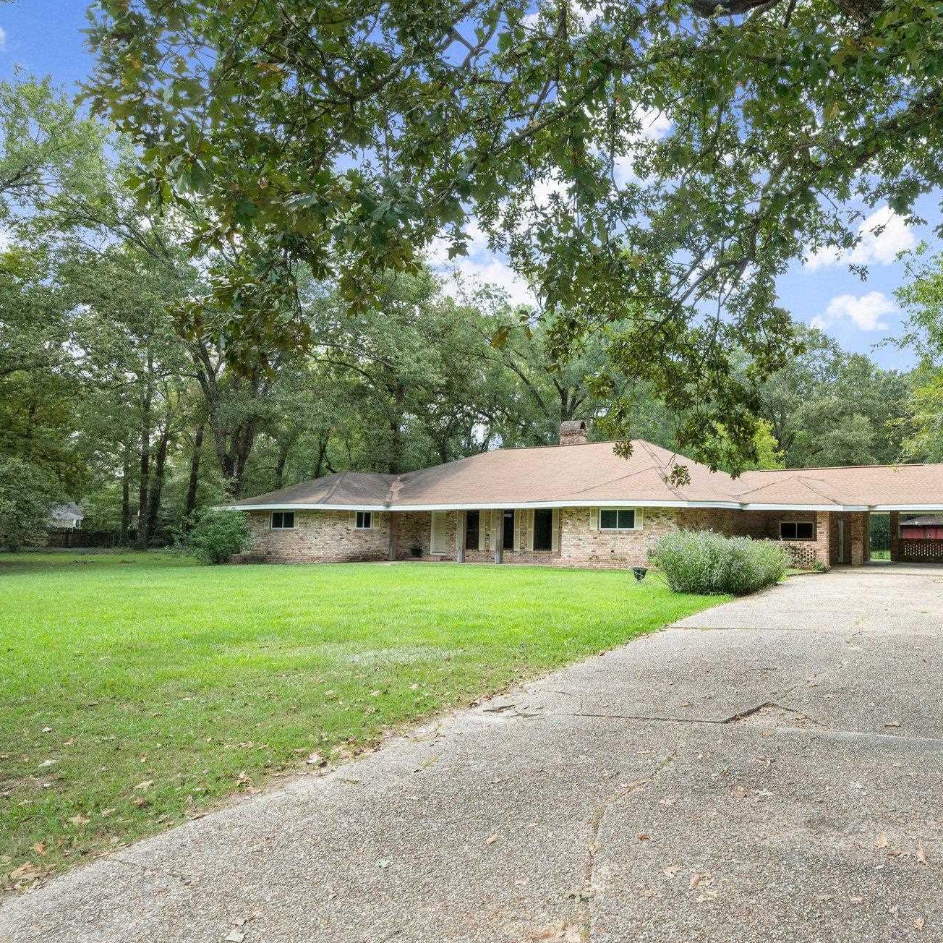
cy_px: 456
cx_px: 736
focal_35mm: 24
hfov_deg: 60.5
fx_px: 740
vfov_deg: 65.0
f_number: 10
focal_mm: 18
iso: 1000
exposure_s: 1/320
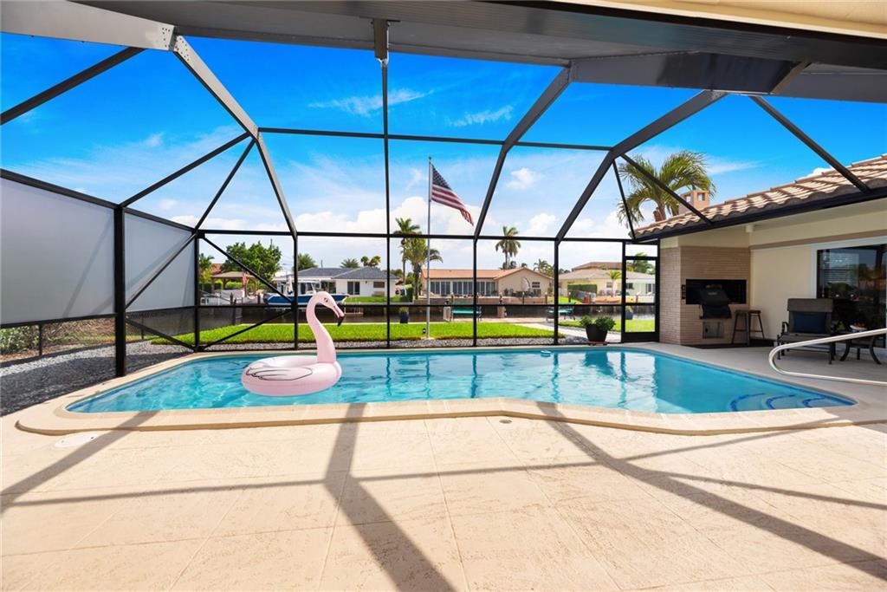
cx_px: 444
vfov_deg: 81.2
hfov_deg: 104.2
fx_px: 345
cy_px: 296
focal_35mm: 14
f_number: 7.1
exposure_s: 1/50
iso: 160
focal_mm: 14
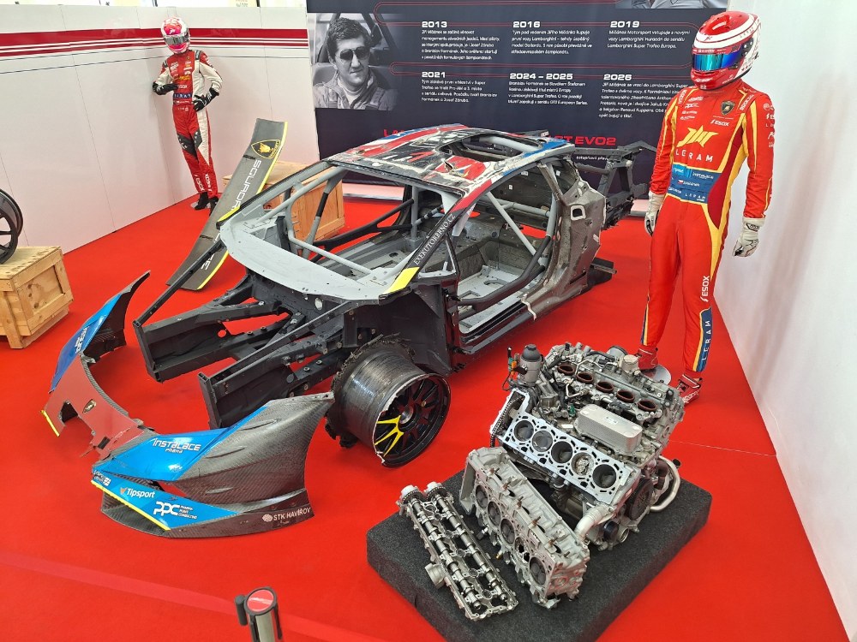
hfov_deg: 73.9
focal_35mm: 23
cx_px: 428
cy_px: 321
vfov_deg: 58.9
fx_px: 569
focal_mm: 5.54
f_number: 1.8
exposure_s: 1/50
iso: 50
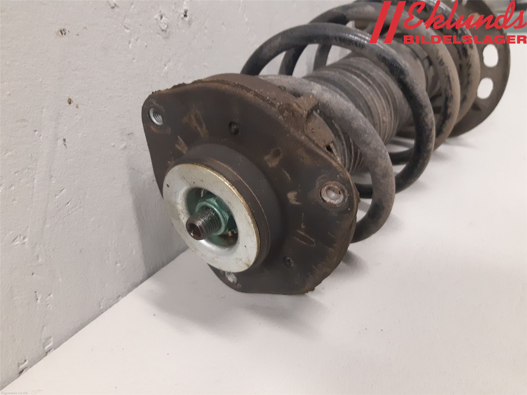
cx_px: 264
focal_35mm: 26
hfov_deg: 67.3
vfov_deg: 53.1
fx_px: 396
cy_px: 198
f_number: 1.7
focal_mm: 3.93
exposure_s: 1/50
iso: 320
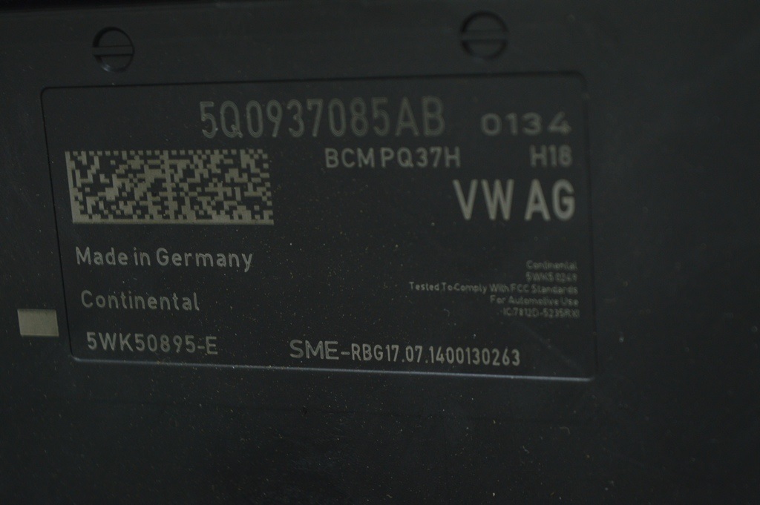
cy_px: 252
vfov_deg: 16.5
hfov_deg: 24.6
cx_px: 380
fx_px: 1740
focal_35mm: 82
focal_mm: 55
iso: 400
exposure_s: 1/40
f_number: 5.6
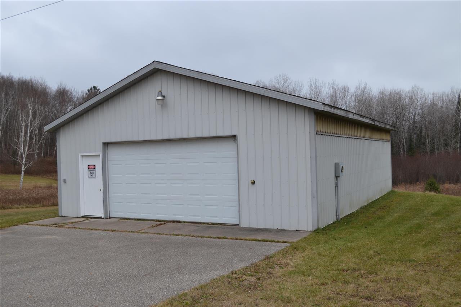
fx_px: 422
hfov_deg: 57.2
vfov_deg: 40.0
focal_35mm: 33
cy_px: 154
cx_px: 230
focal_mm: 22
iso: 100
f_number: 6.3
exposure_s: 1/160
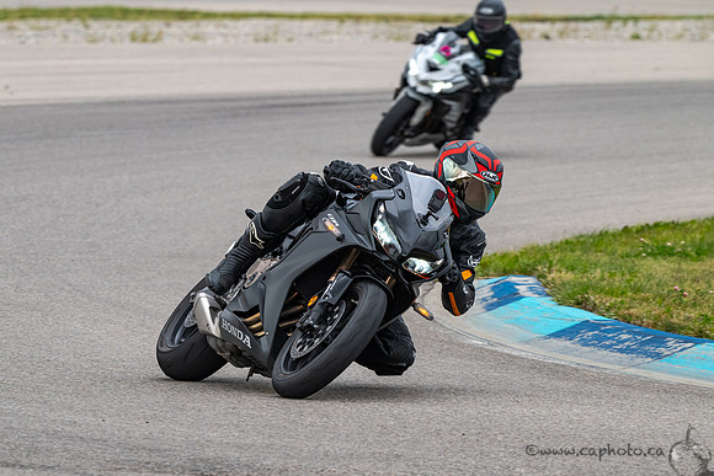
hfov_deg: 5.1
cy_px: 275
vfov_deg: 3.4
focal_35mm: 405
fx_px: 8030
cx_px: 301
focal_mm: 350
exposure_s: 1/800
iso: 900
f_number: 9
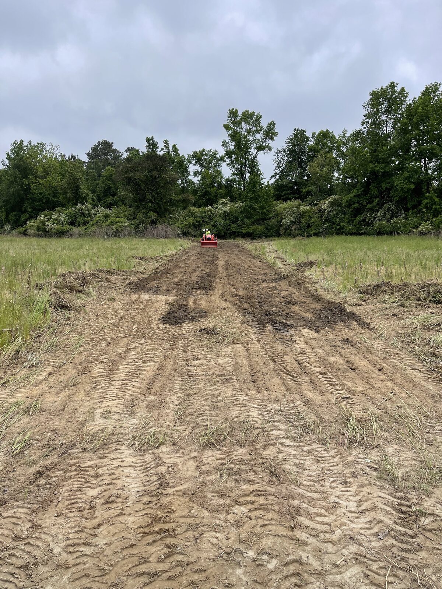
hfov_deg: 54.9
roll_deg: +0.7
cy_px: 294
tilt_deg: -8.3
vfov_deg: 69.4
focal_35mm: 25
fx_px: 426
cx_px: 221
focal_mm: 5.1
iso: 32
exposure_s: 1/916
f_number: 1.6
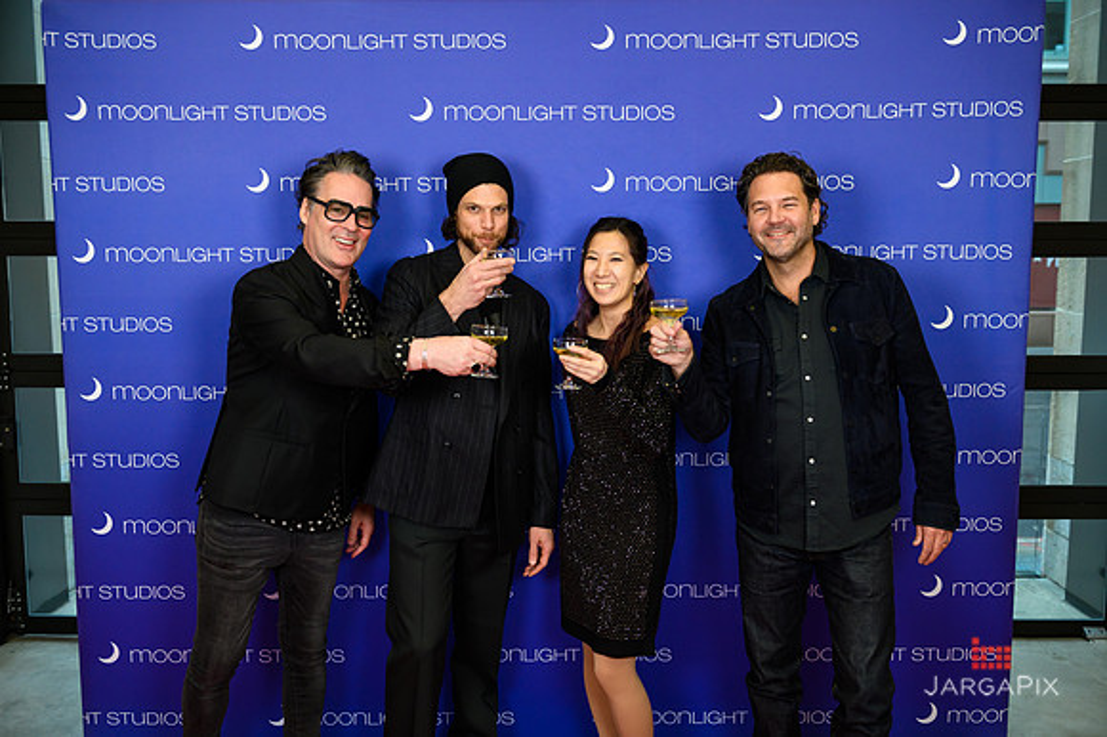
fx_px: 983
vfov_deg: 41.1
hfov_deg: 58.7
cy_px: 368
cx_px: 554
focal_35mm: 32
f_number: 5
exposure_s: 1/320
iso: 1000
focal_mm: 32
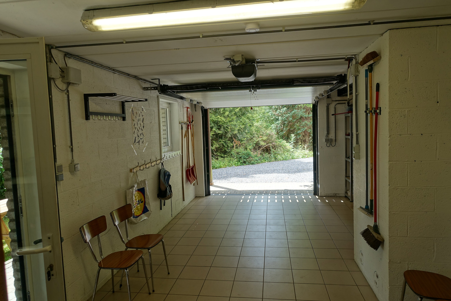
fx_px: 301
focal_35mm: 24
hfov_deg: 73.7
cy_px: 150
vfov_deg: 53.1
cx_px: 226
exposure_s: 1/100
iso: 125
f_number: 4
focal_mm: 8.8
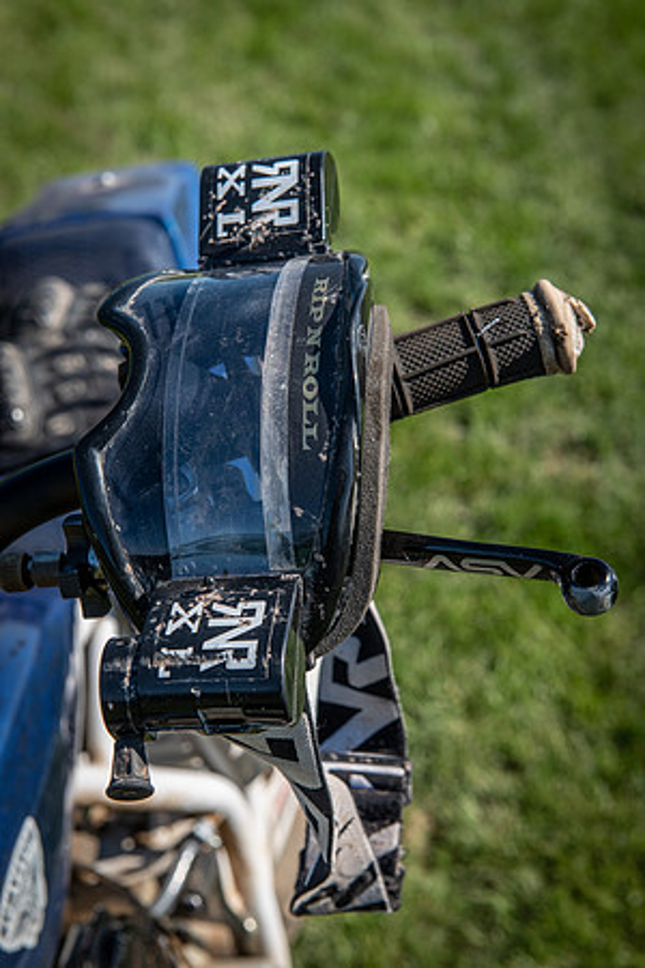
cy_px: 484
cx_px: 322
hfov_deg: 21.9
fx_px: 1666
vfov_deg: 32.4
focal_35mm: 62
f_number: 8
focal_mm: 62
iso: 100
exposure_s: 1/160
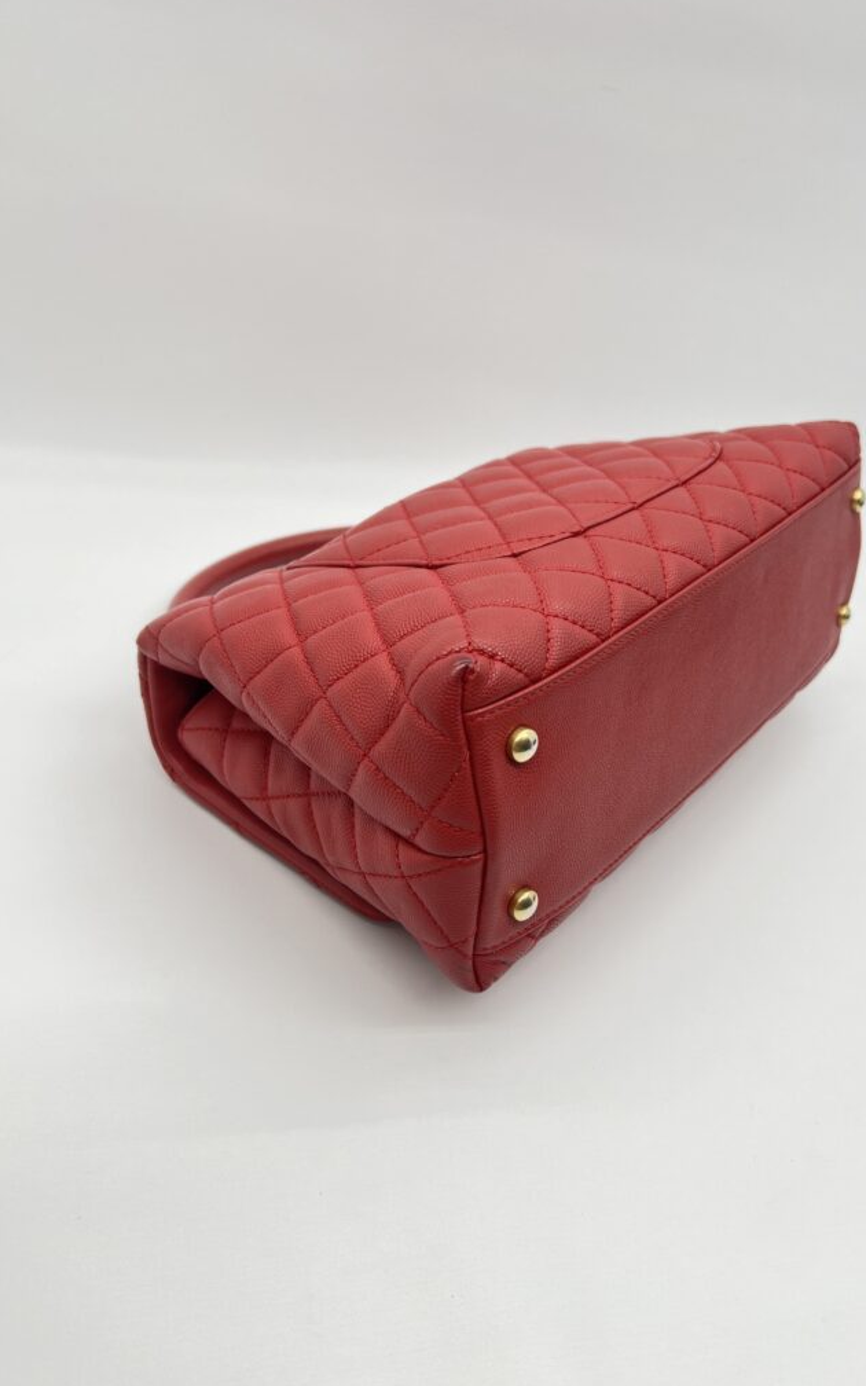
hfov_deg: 44.5
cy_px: 685
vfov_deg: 66.5
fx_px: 1057
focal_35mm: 28
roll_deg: -11.1
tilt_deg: -34.0
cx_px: 449
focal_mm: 5.7
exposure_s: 1/109
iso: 32
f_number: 1.5
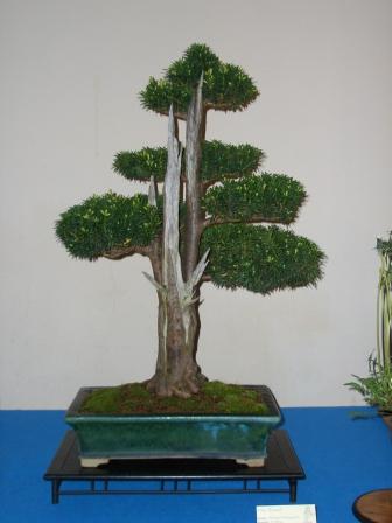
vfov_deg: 38.9
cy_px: 262
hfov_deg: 29.7
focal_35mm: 49
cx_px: 196
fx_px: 740
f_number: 3.1
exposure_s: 1/60
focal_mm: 8.2
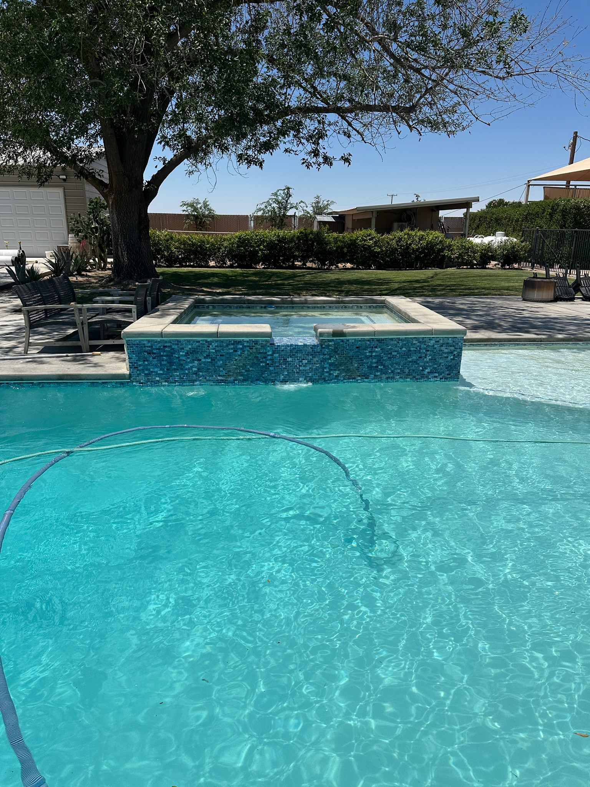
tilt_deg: -17.0
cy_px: 394
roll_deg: -1.1
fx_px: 545
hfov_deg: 56.8
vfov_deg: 71.6
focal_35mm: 24
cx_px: 295
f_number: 1.78
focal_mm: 6.86
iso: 80
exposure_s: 1/12048
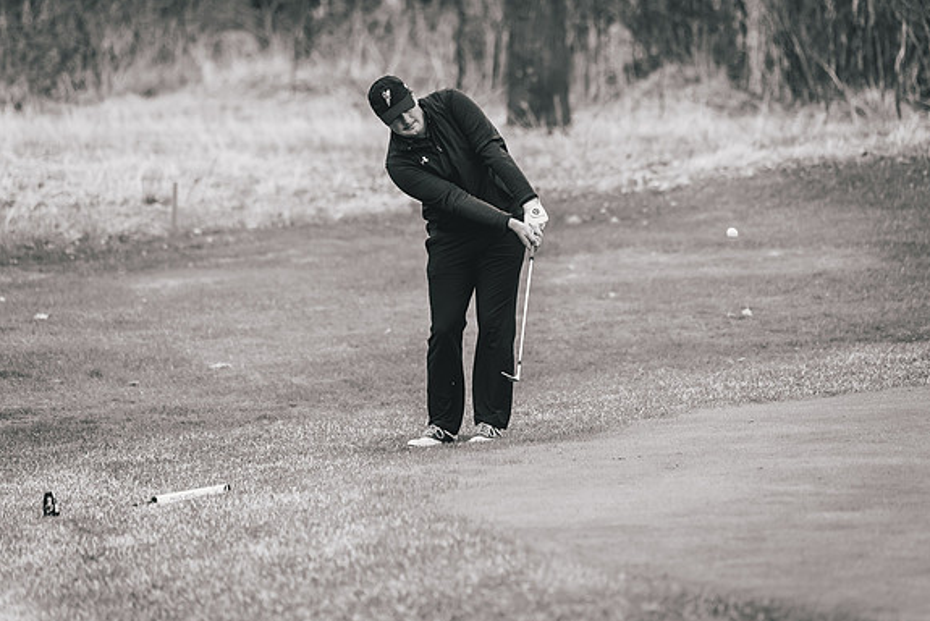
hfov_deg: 10.8
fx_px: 4936
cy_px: 261
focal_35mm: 191
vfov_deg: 7.2
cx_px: 487
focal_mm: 150
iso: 640
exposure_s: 1/3200
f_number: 2.8
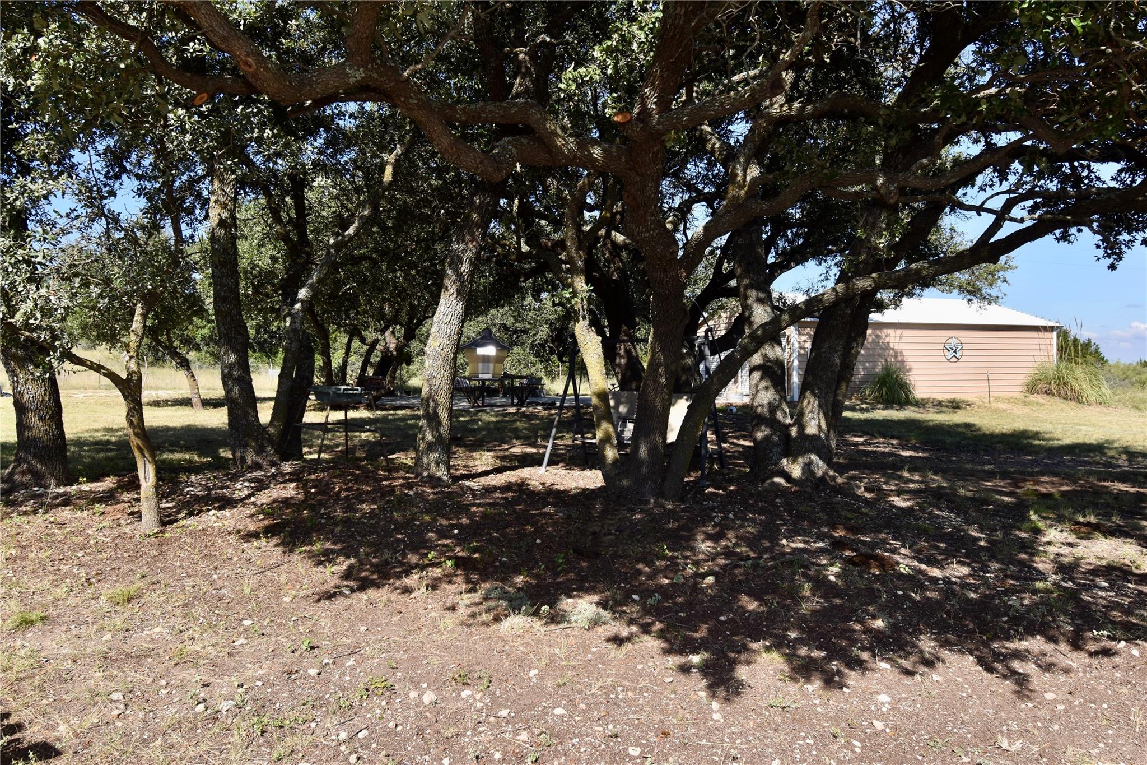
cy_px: 382
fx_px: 765
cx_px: 574
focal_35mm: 24
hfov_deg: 73.7
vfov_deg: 53.1
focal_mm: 16
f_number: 8
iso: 100
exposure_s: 1/200
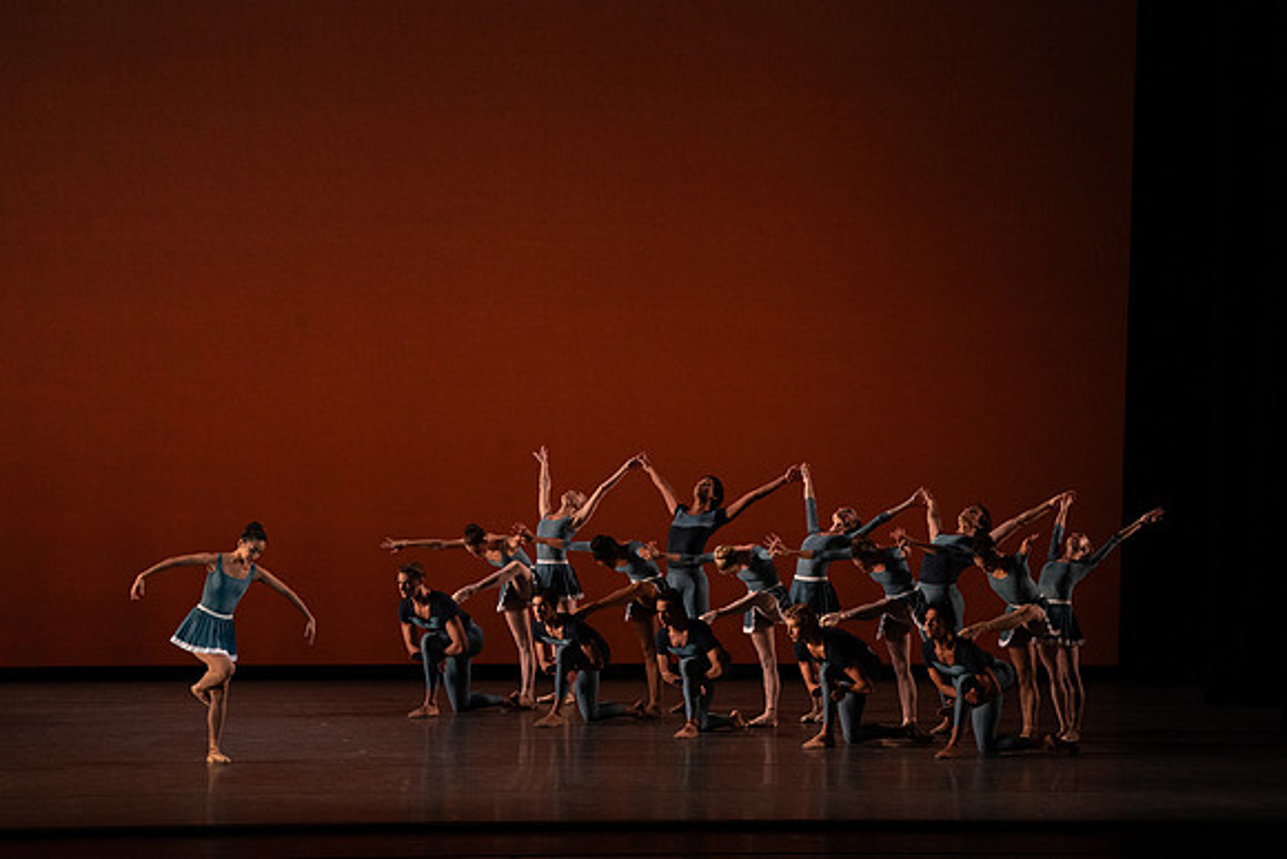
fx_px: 5864
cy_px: 430
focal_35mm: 164
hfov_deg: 12.5
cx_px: 644
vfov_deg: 8.4
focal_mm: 164
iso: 5000
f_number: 9
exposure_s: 1/400
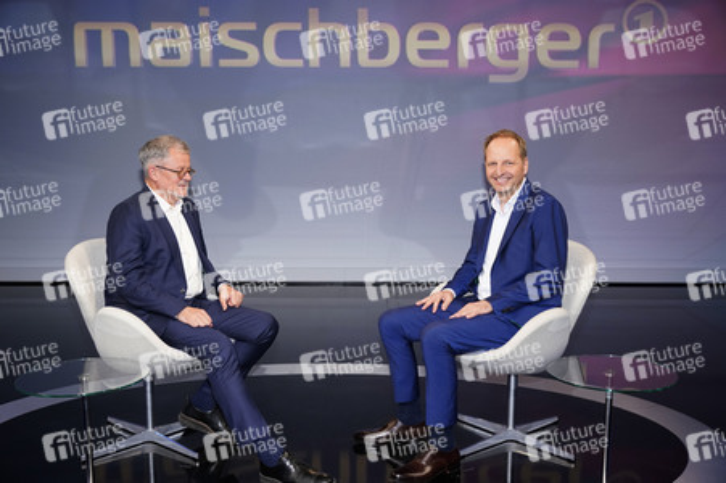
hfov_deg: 48.5
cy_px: 242
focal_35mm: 40
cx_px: 363
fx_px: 806
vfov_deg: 33.4
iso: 2000
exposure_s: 1/125
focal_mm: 40
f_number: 5
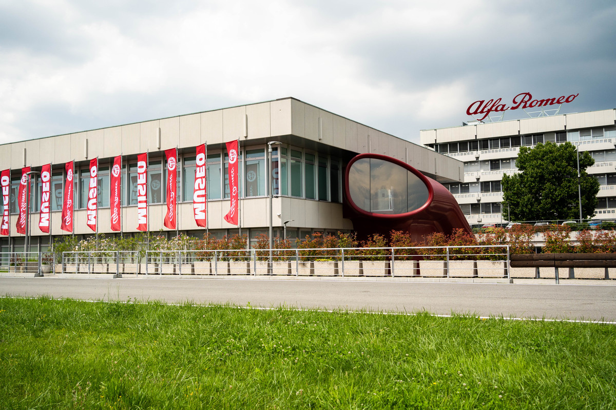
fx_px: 599
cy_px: 205
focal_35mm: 35
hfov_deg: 54.4
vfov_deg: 37.9
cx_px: 308
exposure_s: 1/80
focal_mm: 35
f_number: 4
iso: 500
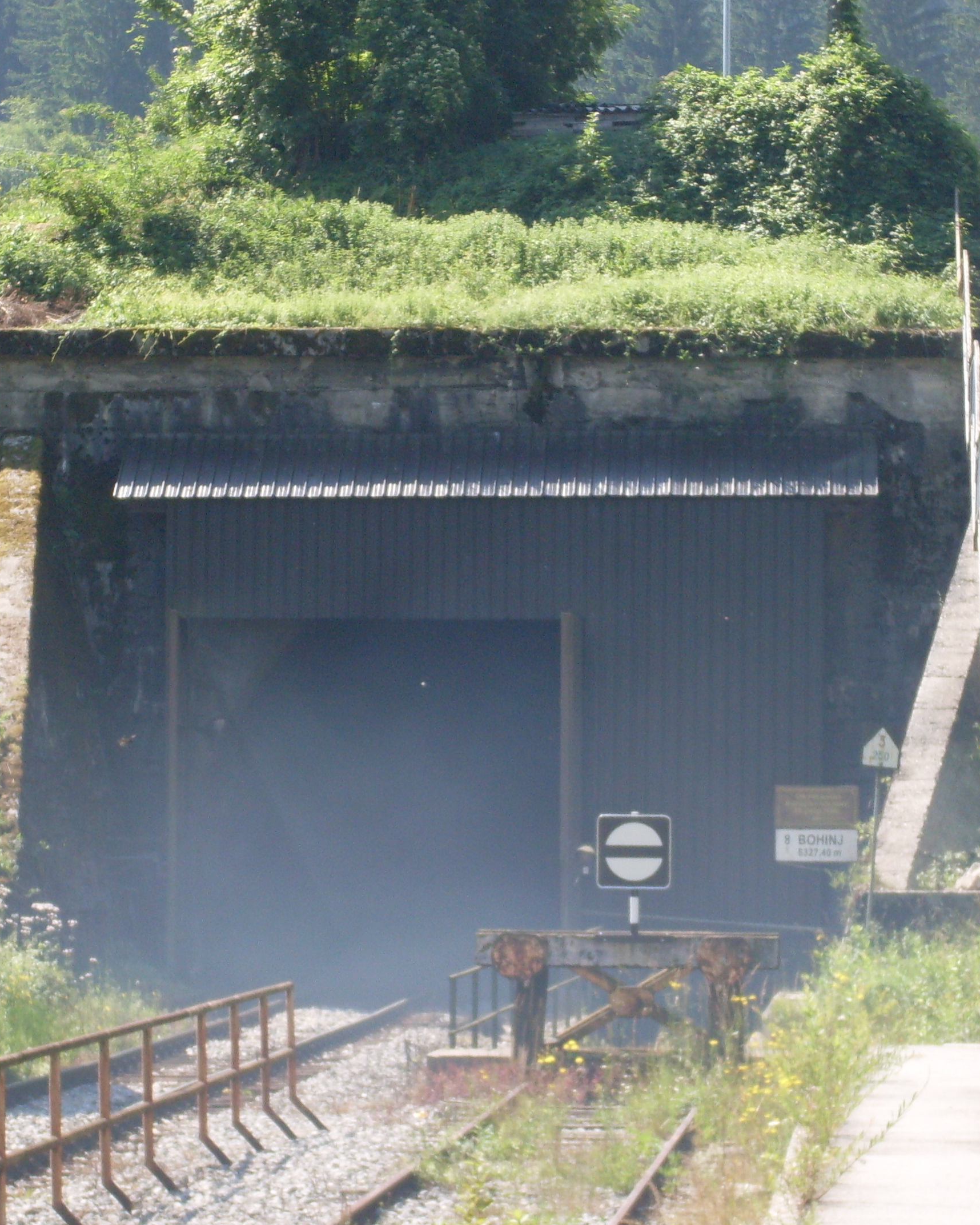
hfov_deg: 10.1
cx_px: 568
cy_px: 672
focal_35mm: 153
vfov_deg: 12.6
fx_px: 5547
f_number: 4.8
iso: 80
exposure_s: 1/180
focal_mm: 17.1
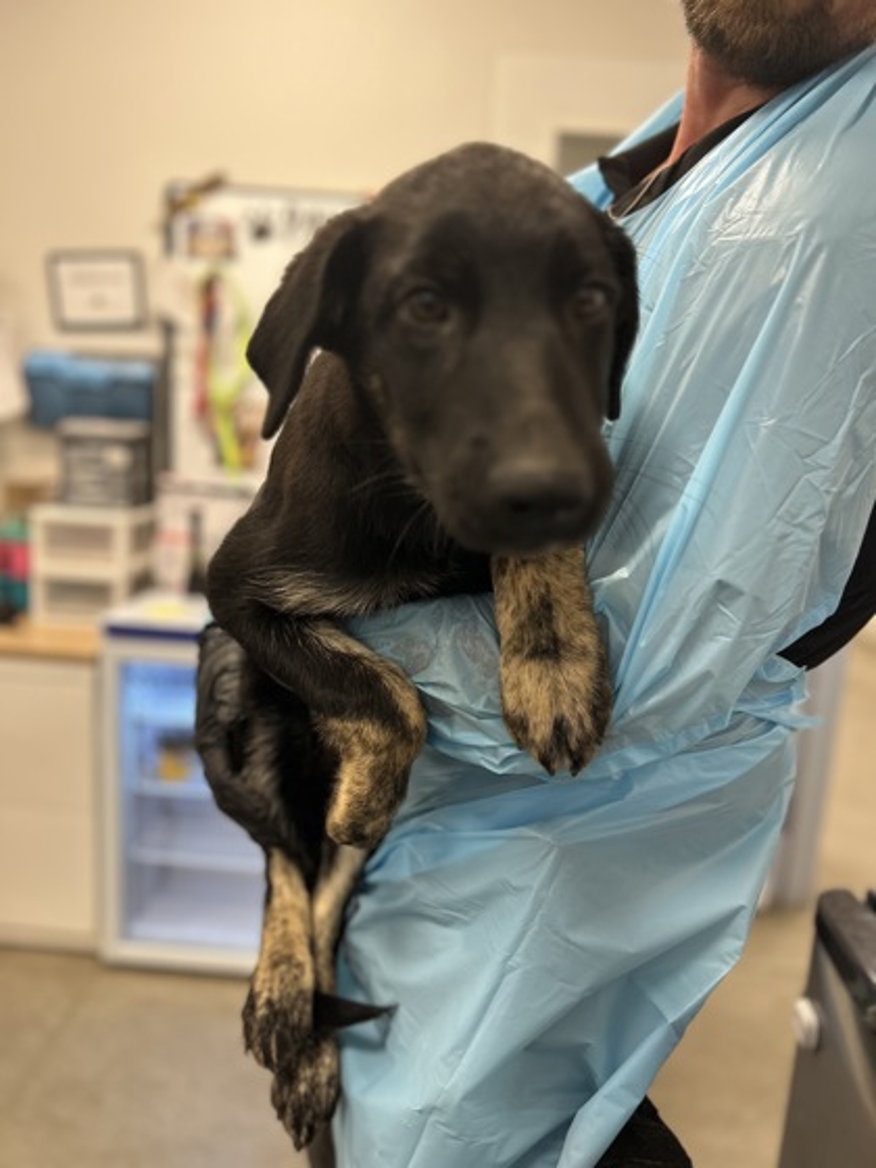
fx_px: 877
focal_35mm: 26
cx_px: 438
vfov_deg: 67.3
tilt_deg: -10.5
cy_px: 584
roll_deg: -4.4
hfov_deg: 53.1
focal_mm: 5.7
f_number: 1.5
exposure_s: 1/75
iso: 100
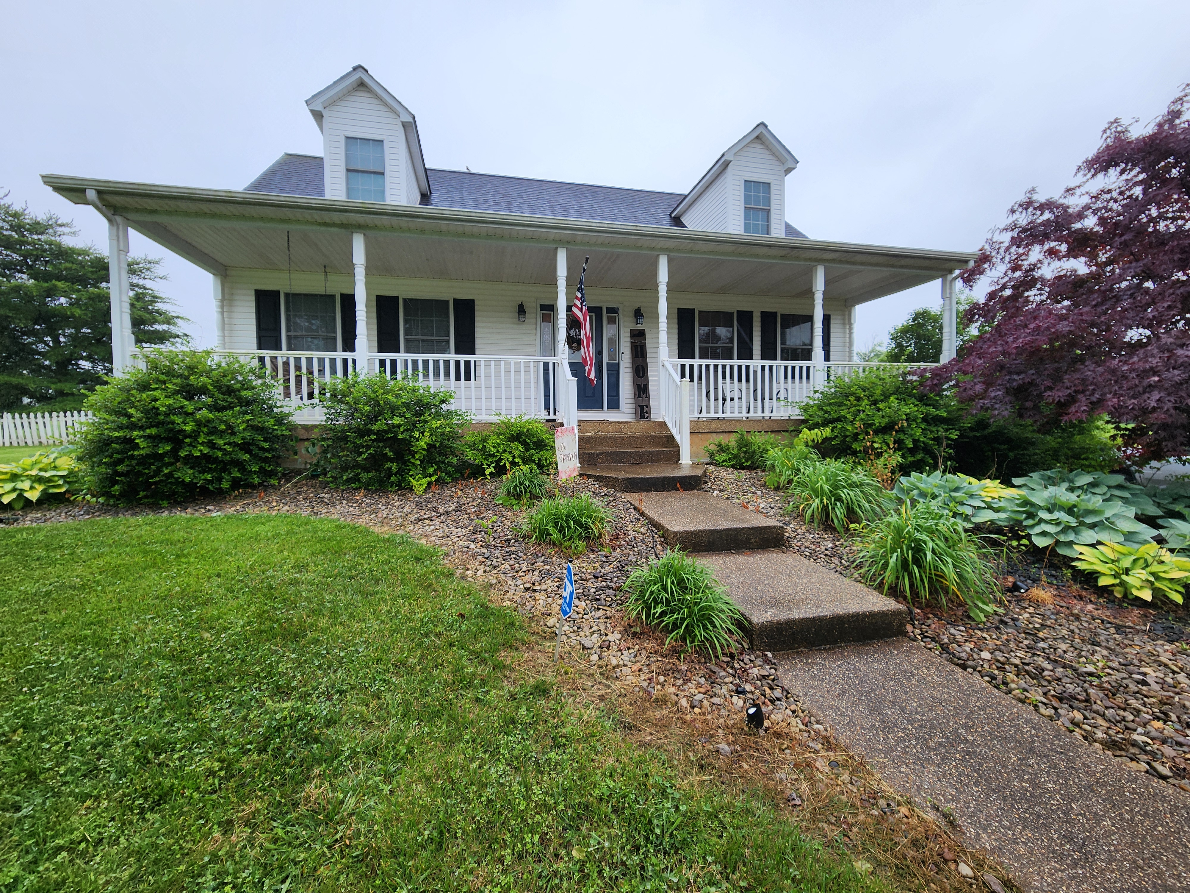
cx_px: 595
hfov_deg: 106.2
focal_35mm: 13
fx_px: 447
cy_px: 446
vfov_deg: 89.9
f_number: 2.2
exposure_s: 1/184
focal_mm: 2.2
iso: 50
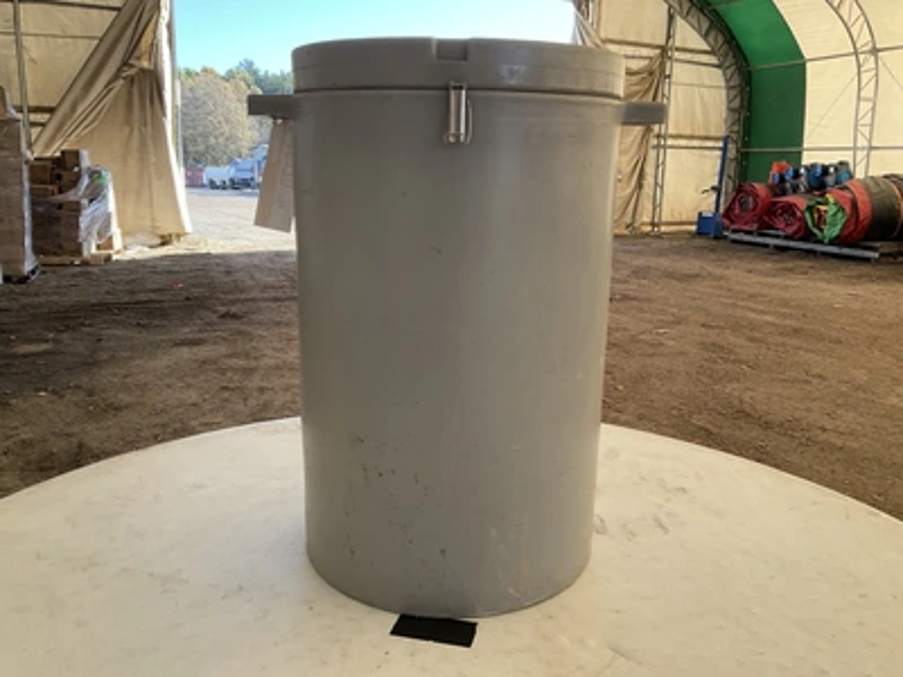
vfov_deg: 48.2
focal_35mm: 29
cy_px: 338
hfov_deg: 61.7
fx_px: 756
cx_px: 452
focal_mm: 3
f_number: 1.8
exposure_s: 1/162
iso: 32
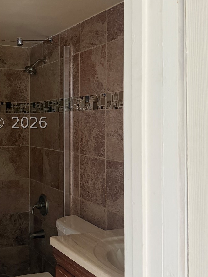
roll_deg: -0.3
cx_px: 29
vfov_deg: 42.9
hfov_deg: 31.6
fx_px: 352
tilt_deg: -0.5
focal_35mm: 44
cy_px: 123
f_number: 1.78
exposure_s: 1/60
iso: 640
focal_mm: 6.76
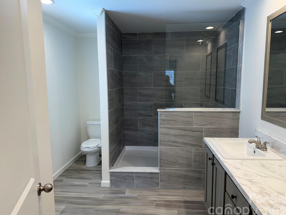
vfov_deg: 54.9
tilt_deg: -7.5
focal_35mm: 25
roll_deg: +0.8
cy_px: 110
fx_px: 207
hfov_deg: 69.4
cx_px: 146
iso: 80
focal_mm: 6.76
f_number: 1.78
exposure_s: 1/120
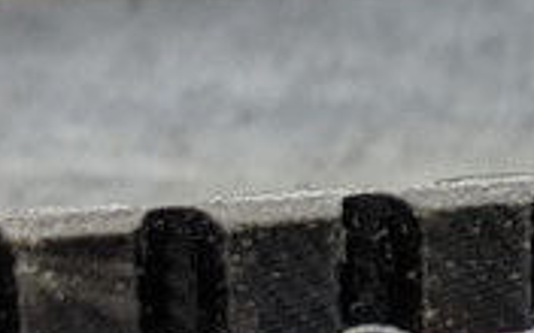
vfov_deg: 6.6
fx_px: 2867
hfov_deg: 10.4
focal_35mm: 197
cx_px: 731
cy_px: 440
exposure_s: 1/40
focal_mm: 4.44
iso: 64
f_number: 1.8
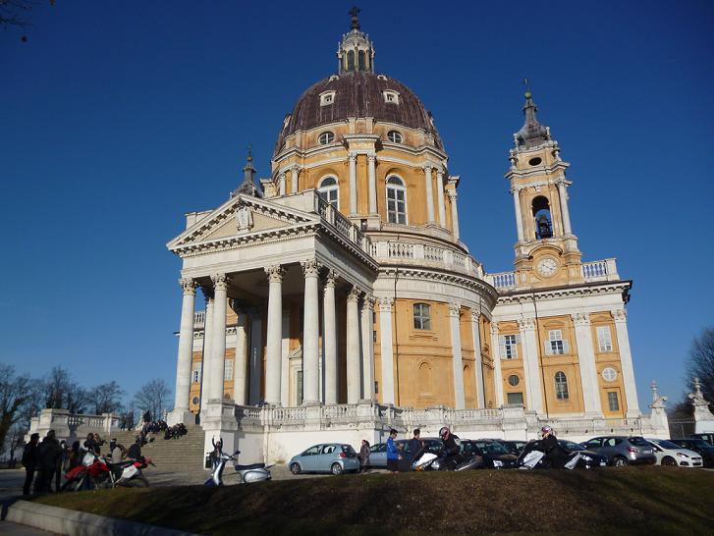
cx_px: 357
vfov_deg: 49.8
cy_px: 268
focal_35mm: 28
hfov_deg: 63.4
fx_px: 578
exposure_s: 1/250
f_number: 9
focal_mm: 5
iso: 100
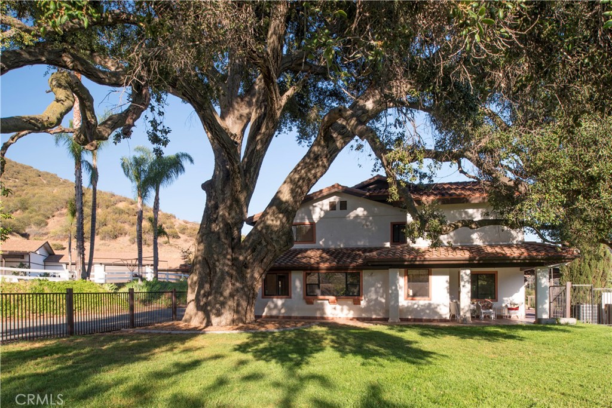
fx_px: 408
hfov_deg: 73.7
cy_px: 204
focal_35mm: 24
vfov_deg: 53.1
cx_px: 306
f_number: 13
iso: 200
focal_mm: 24
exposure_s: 1/30
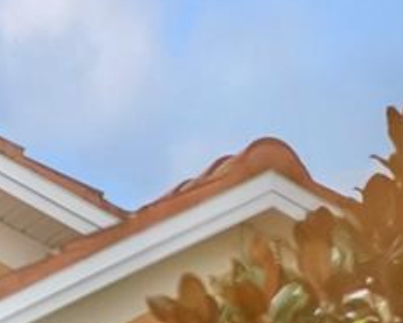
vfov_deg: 2.8
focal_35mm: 550
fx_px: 6566
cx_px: -743
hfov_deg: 3.4
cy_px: 651
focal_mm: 85
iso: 320
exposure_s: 1/250
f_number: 1.8
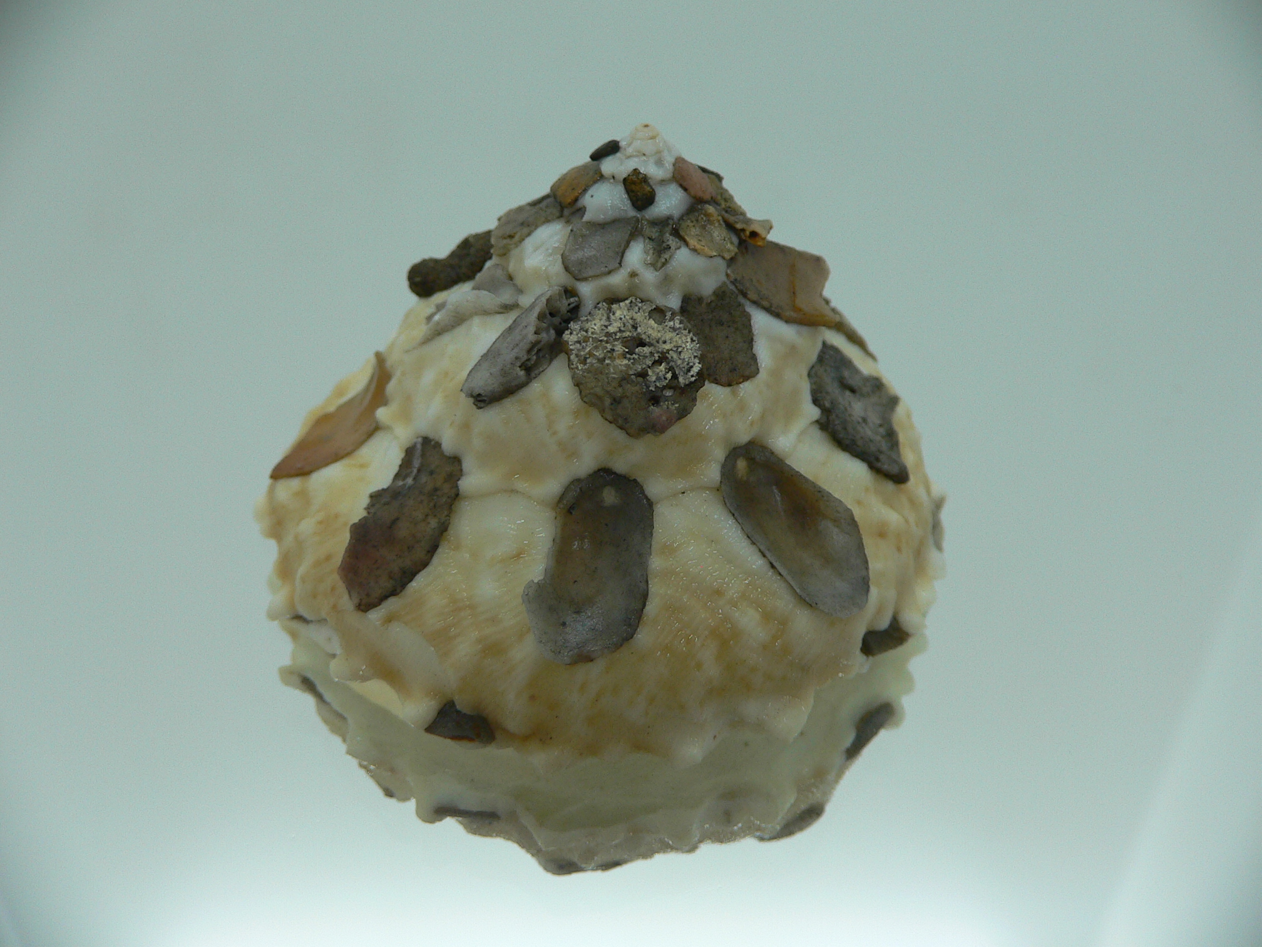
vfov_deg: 40.7
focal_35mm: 35
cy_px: 474
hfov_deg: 52.6
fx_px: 1276
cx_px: 631
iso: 100
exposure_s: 1/60
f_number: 2.8
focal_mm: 4.6
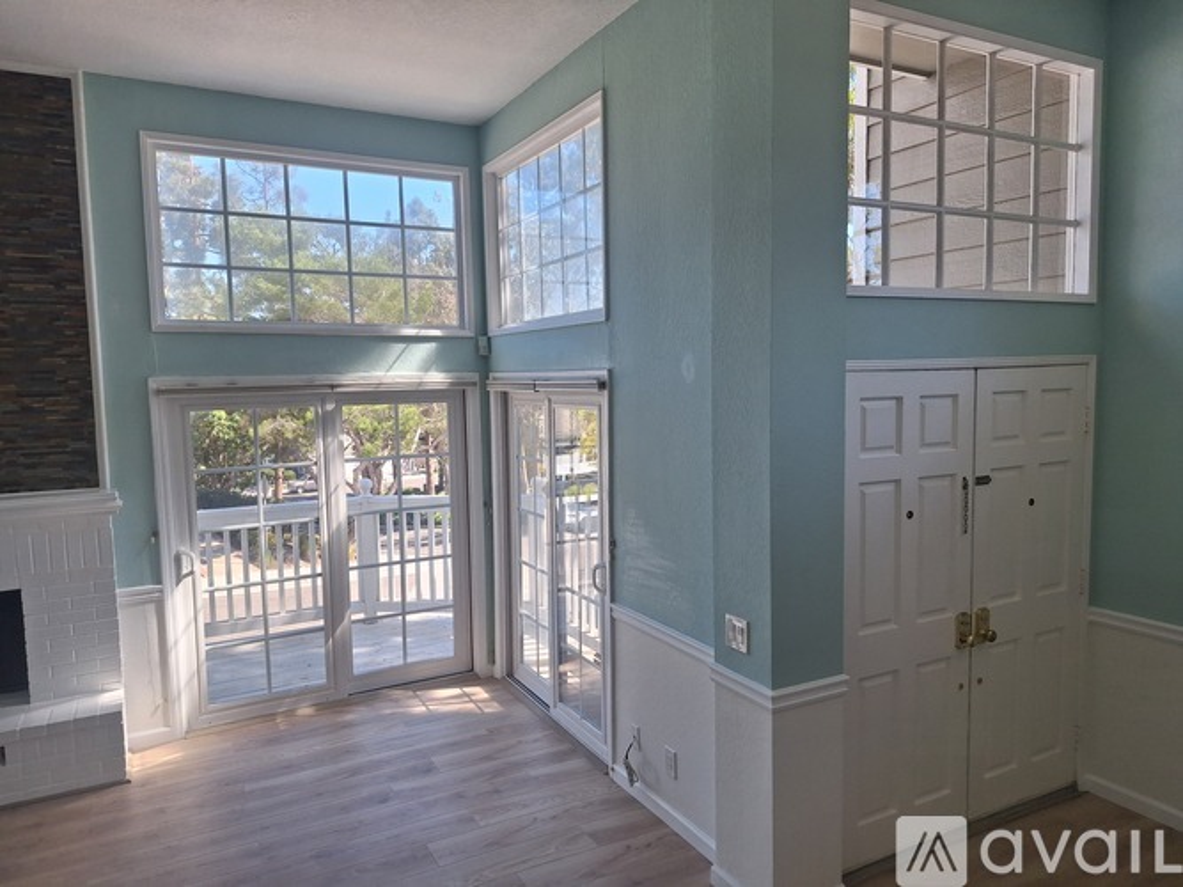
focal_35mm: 23
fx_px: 786
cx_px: 592
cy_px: 444
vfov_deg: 58.9
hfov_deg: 73.9
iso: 40
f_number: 1.8
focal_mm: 5.54
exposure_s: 1/418
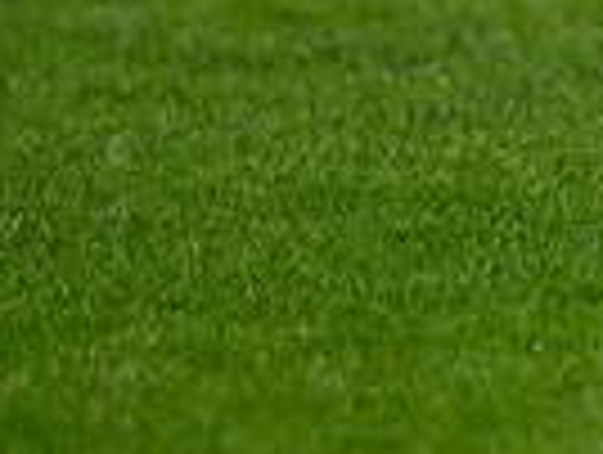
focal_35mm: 1866
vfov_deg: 0.8
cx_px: 1184
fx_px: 32563
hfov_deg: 1.1
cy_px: -364
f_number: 2.8
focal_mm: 300
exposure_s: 1/6400
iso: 720
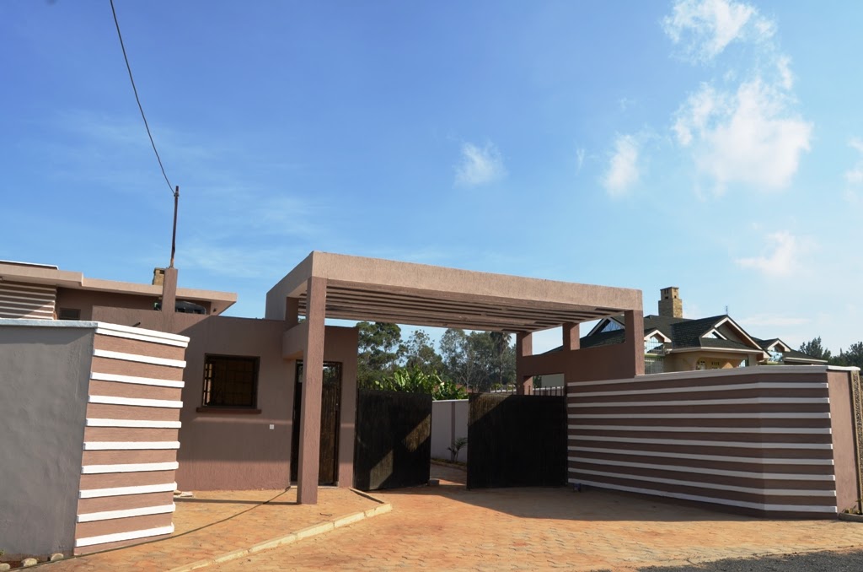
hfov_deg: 67.5
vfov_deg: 47.7
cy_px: 286
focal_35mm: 27
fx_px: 646
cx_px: 432
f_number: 10
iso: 100
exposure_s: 1/200
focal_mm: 18
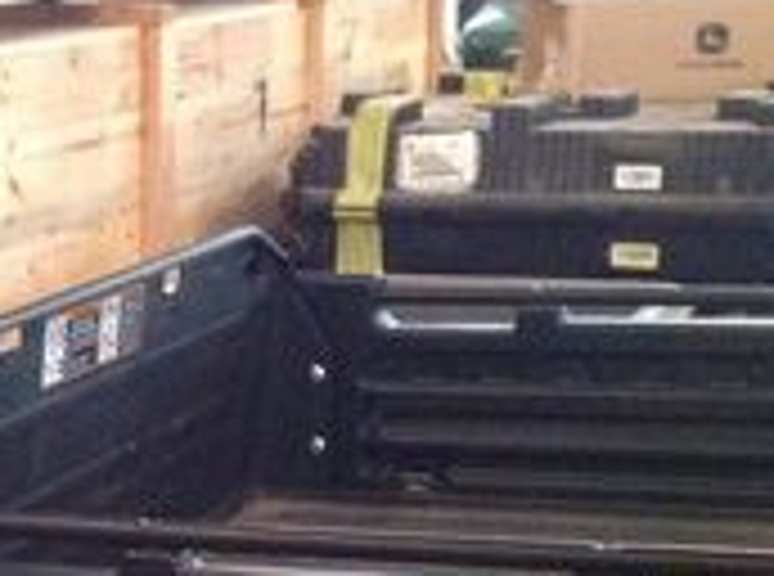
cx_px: -9
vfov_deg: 12.8
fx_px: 2475
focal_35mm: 111
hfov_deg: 17.3
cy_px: 756
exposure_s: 1/15
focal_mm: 4.28
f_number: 2.4
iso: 800
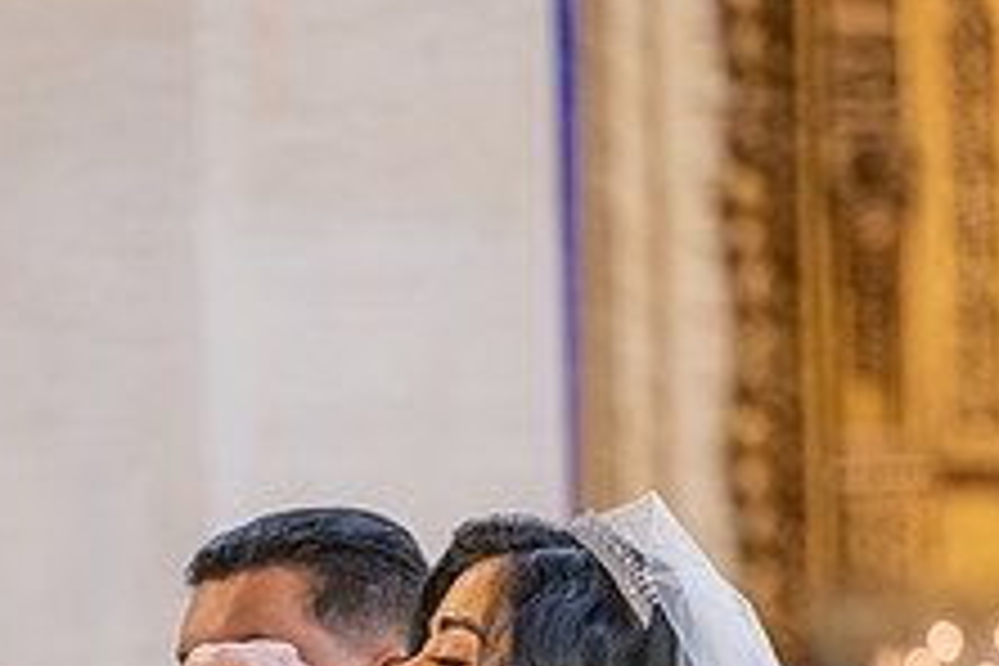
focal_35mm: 313
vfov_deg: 4.4
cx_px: -45
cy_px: 848
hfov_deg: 6.6
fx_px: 8685
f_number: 2.8
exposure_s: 1/100
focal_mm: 120
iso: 2000
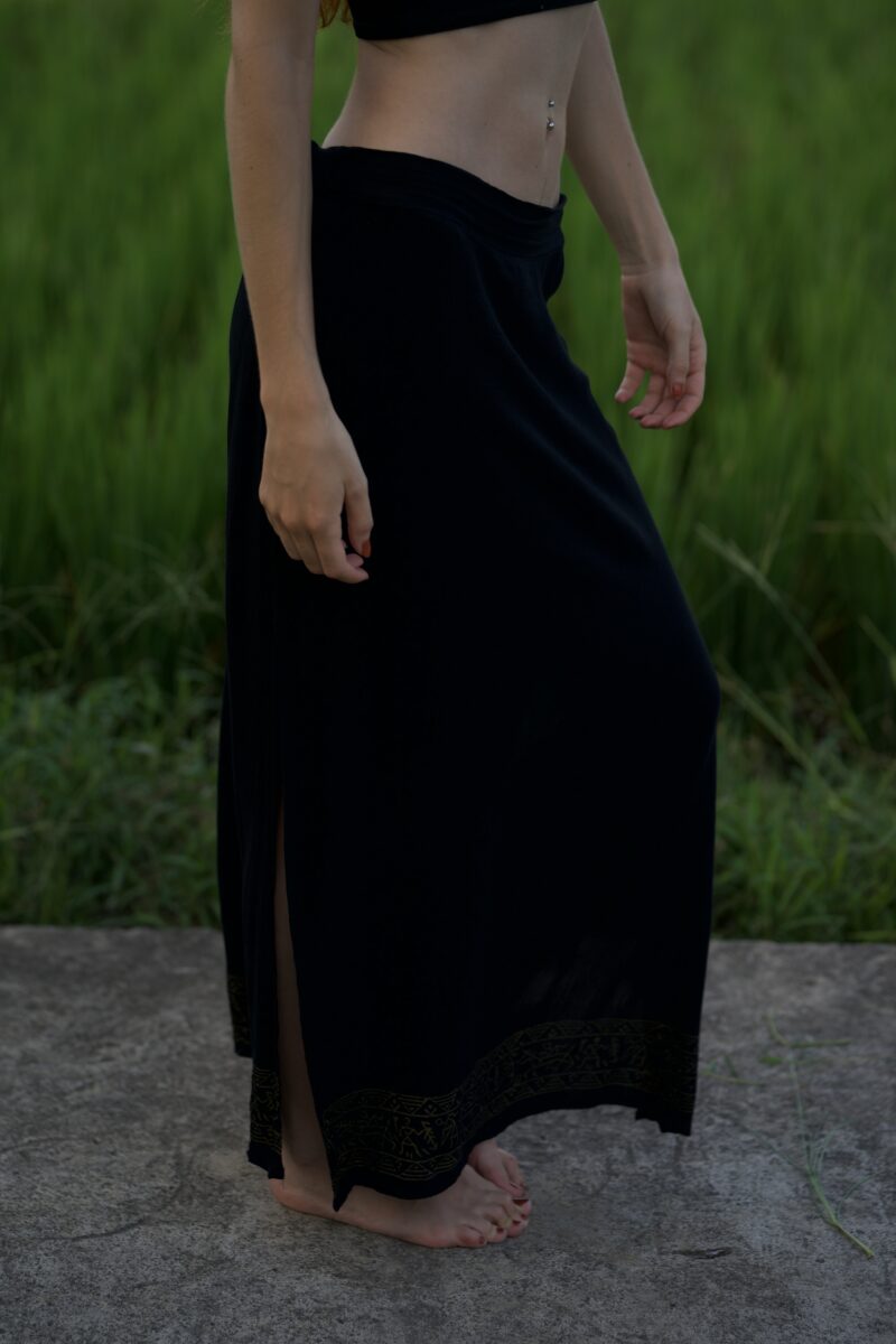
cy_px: 672
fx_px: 2762
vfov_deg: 27.3
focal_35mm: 74
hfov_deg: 18.4
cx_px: 448
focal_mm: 74
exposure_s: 1/640
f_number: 2.8
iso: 125
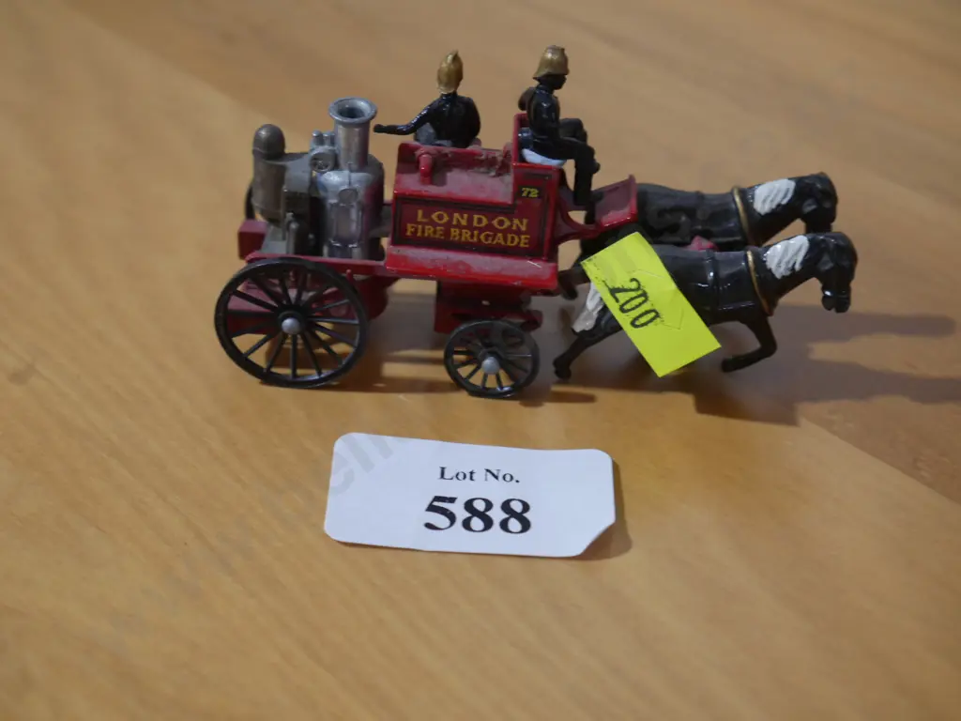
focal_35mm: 62
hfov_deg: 31.2
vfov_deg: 23.7
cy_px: 360
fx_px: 1721
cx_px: 480
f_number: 5.4
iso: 1250
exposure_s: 1/80
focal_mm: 31
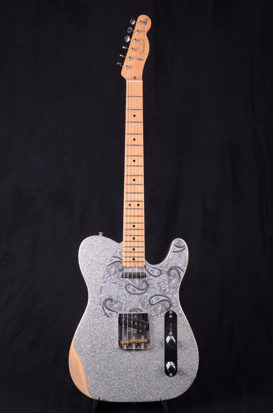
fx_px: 514
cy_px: 206
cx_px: 136
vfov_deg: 43.7
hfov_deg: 29.7
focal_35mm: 45
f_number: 13
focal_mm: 30
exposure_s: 1/200
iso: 200
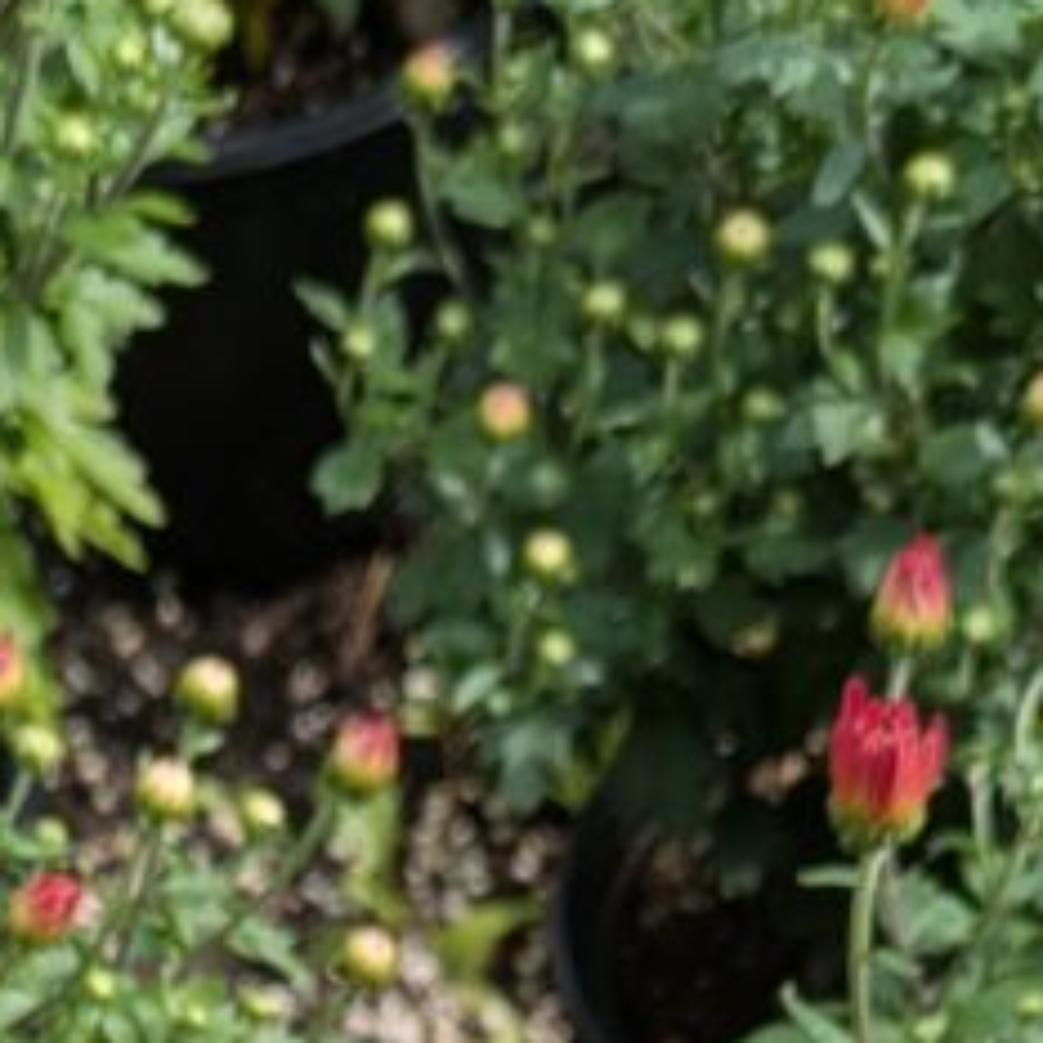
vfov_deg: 15.0
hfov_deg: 17.7
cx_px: 154
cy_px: 2019
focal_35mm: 97
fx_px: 3307
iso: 45
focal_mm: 5.43
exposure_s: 1/836
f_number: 1.89
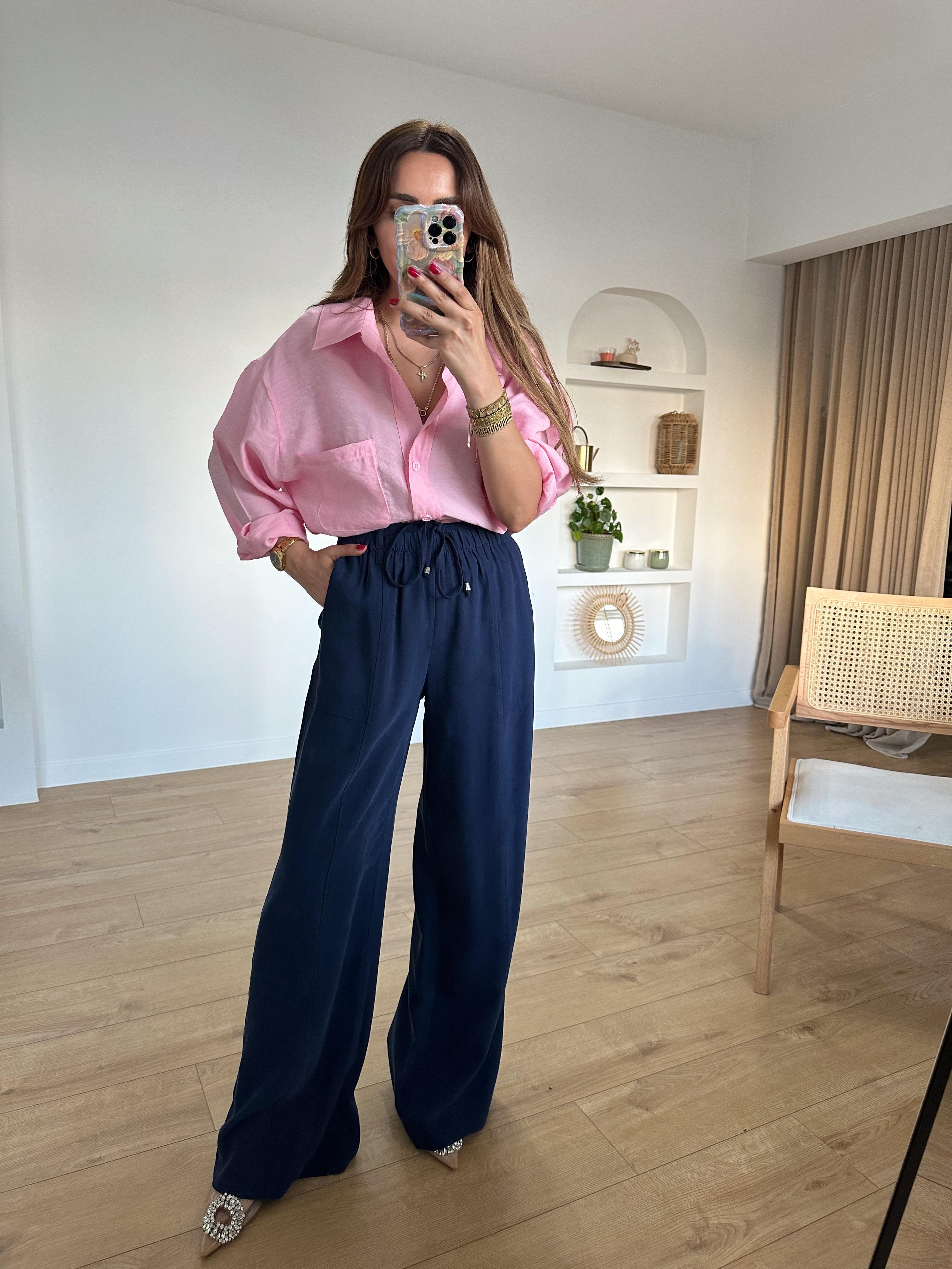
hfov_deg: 56.8
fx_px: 880
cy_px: 634
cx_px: 476
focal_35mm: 24
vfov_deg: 71.6
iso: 200
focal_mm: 6.86
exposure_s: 1/100
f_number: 1.78
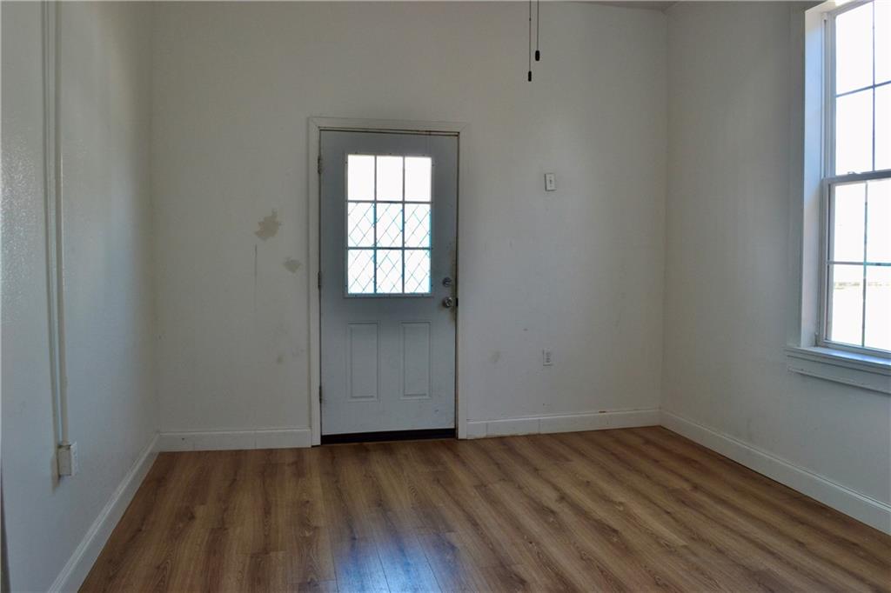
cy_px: 296
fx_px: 668
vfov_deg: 47.9
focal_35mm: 27
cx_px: 446
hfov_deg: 67.4
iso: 400
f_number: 7.1
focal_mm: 18
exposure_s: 1/40
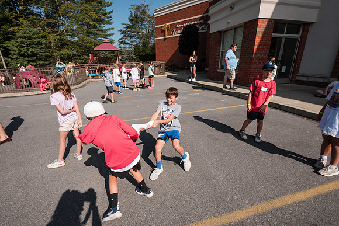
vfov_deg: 71.9
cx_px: 170
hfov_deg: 94.7
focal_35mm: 17
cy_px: 113
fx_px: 156
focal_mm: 14
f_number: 7.1
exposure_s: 1/400
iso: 100
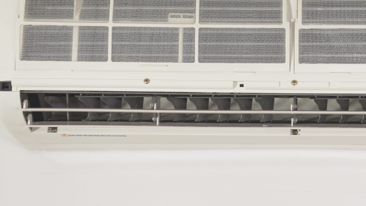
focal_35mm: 105
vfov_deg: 11.5
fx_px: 1019
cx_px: 298
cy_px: 101
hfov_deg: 20.1
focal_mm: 60
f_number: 3.5
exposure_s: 1/50
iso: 400
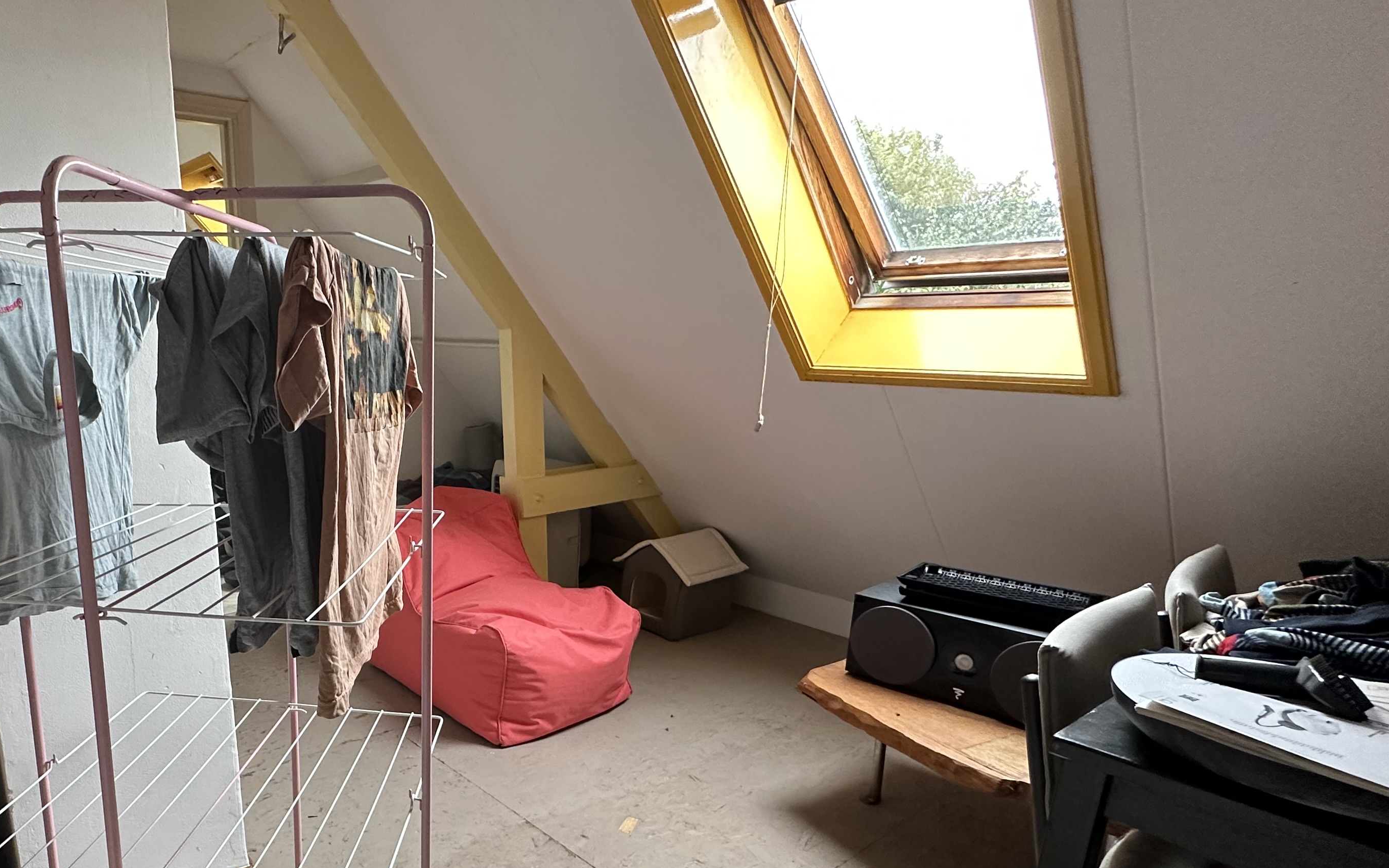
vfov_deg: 54.2
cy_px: 559
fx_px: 833
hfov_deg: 76.5
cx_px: 435
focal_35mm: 22
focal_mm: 2.22
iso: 250
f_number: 2.2
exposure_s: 1/99
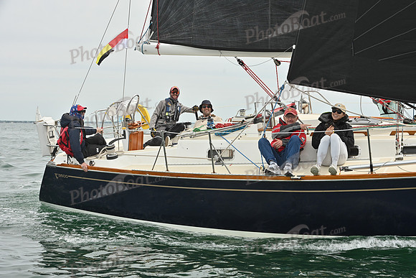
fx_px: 809
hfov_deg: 28.8
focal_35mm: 70
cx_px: 208
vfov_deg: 19.5
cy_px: 139
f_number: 10
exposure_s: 1/800
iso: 320
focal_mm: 70
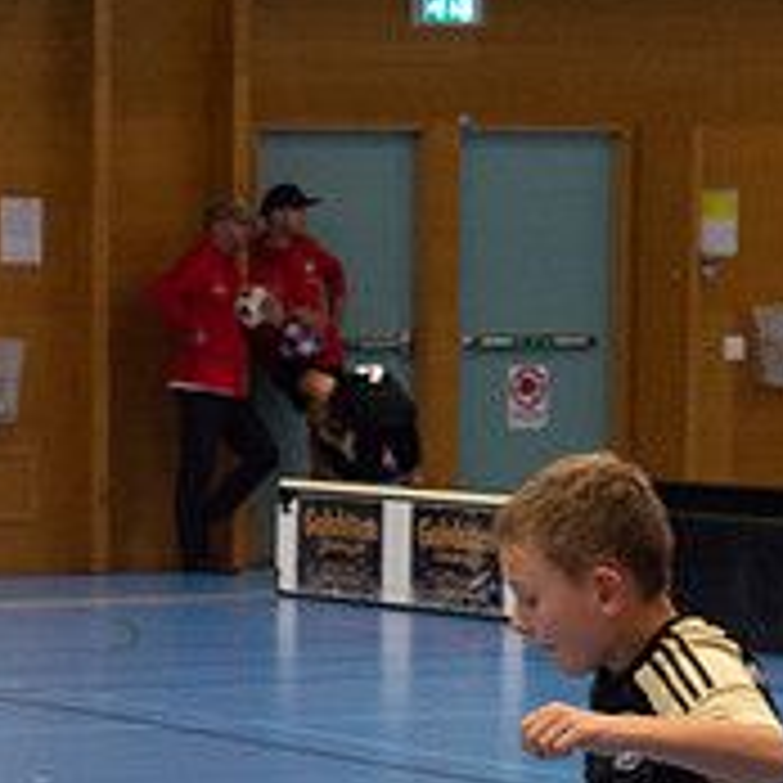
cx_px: -405
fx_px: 5400
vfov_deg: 8.3
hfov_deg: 8.1
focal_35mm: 211
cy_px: 765
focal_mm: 70
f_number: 3.5
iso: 4500
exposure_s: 1/500
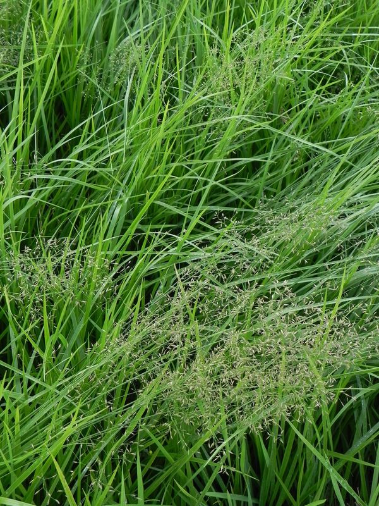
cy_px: 253
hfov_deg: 31.5
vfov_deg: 41.2
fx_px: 672
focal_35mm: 46
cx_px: 190
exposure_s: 1/125
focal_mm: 8.2
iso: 160
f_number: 3.5
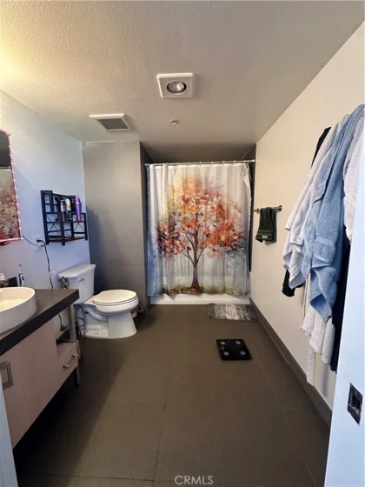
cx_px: 182
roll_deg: -0.5
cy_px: 244
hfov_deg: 85.7
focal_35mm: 14
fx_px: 197
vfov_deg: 102.1
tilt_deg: -7.7
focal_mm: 2.22
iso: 400
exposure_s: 1/60
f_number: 2.2
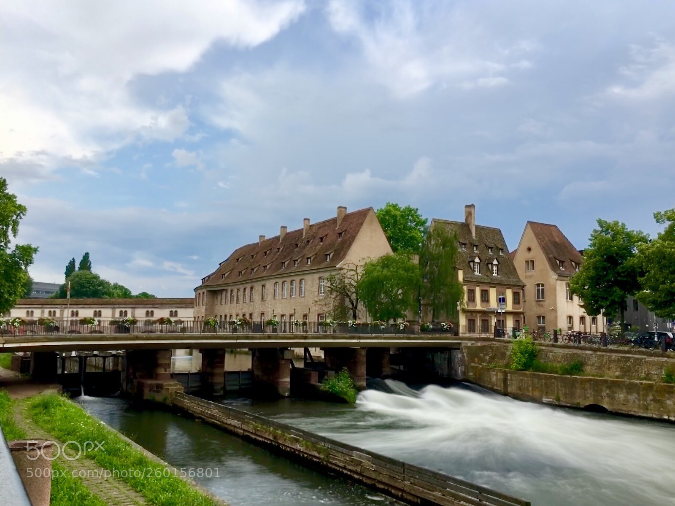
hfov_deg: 61.7
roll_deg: -2.2
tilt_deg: +8.2
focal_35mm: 29
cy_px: 253
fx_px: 565
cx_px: 338
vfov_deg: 48.2
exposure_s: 1/527
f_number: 2.2
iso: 25
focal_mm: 4.15
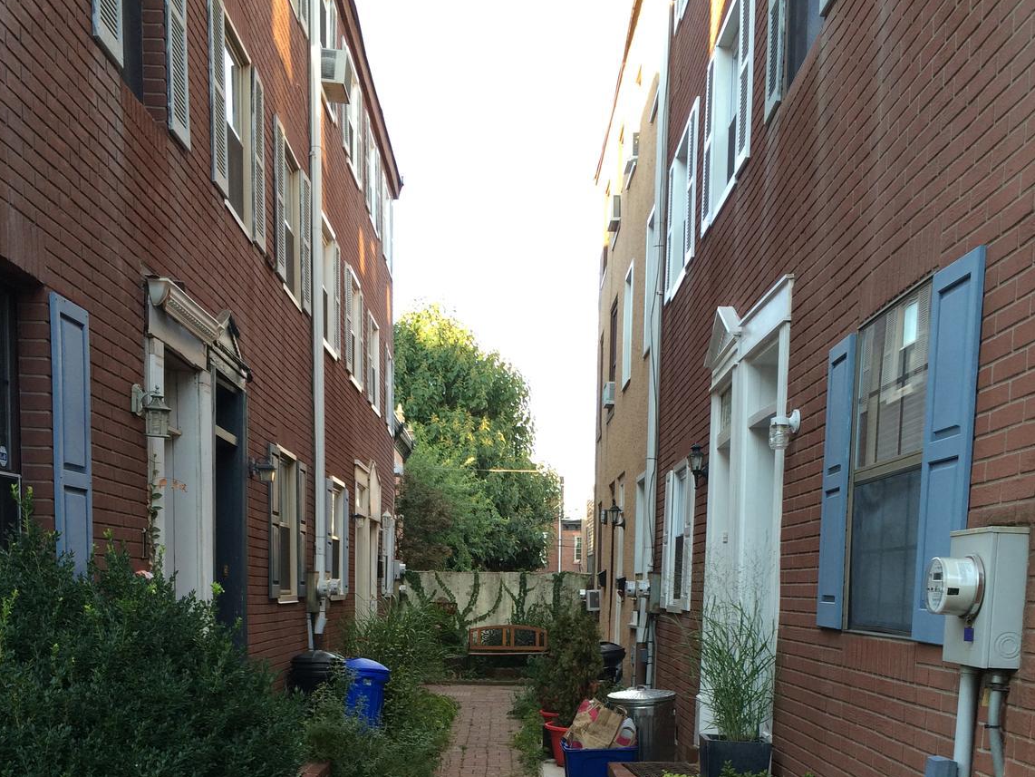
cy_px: 687
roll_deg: +0.4
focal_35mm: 39
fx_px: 1166
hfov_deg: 47.9
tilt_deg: -5.5
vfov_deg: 34.9
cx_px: 515
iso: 40
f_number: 2.2
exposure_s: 1/120
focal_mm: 4.15
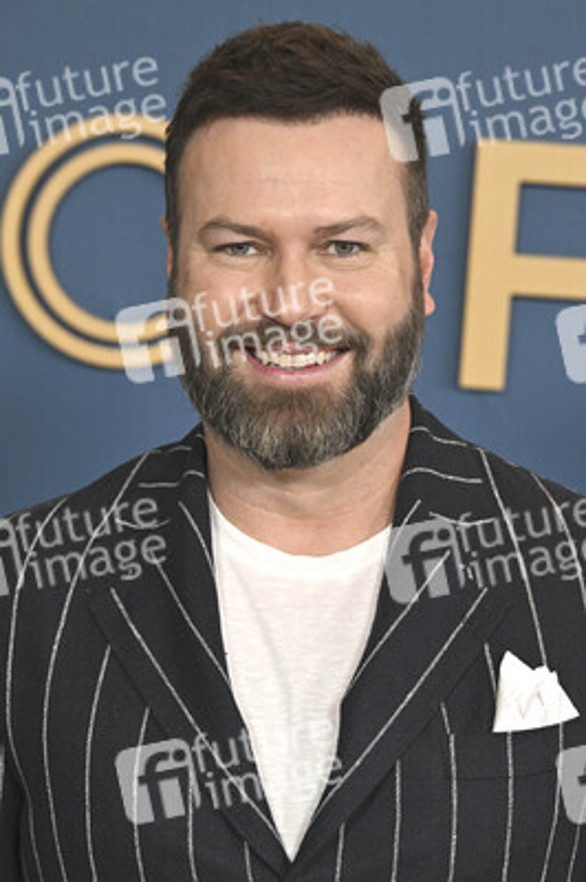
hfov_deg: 13.3
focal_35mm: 103
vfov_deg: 19.8
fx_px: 2519
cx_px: 293
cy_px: 441
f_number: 5.6
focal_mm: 103
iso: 2000
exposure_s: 1/320
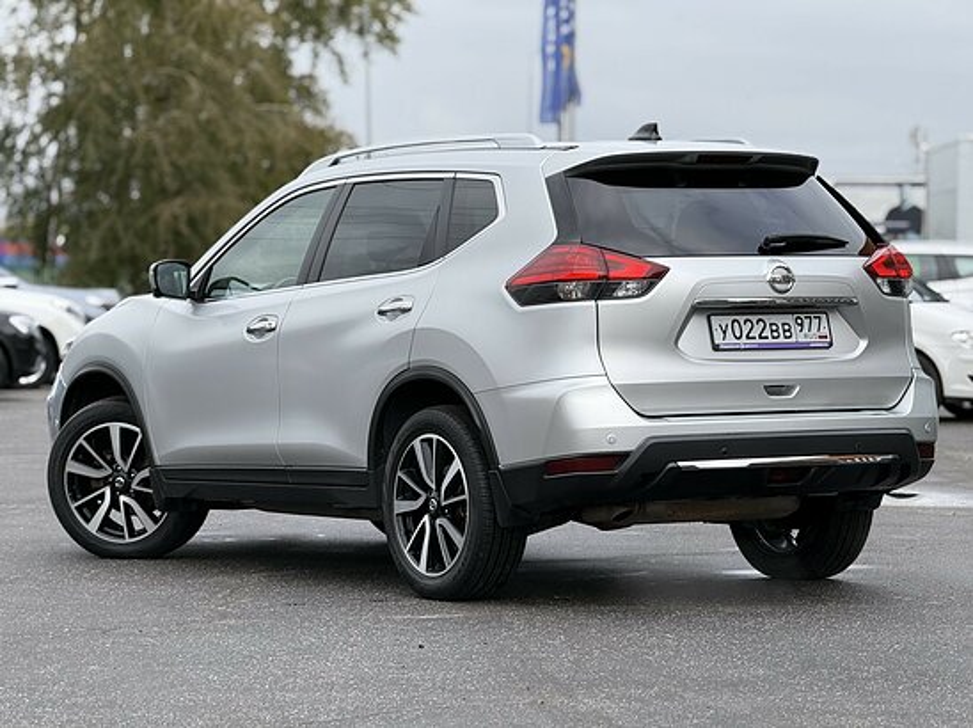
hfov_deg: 16.4
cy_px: 364
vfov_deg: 12.3
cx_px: 486
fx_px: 3370
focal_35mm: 120
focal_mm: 15.66
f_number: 2.8
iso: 50
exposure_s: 1/507
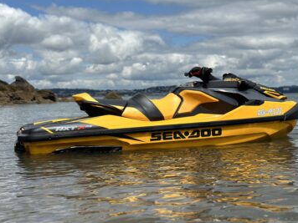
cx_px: 152
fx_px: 465
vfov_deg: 27.0
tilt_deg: -3.7
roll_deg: +1.3
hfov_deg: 35.5
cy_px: 122
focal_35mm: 54
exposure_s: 1/7634
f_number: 1.78
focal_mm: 6.86
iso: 100
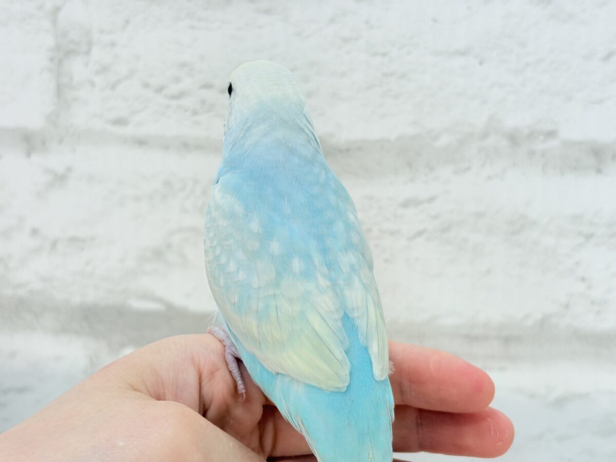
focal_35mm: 52
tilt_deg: -13.5
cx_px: 308
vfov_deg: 28.0
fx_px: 925
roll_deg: +0.9
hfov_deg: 36.8
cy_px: 231
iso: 32
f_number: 1.6
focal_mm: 5.96
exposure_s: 1/50
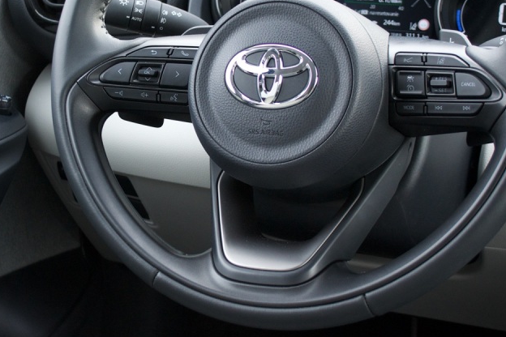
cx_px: 191
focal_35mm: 75
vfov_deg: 18.1
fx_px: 1054
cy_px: 119
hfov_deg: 26.9
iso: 400
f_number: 4.2
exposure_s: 1/80
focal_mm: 26
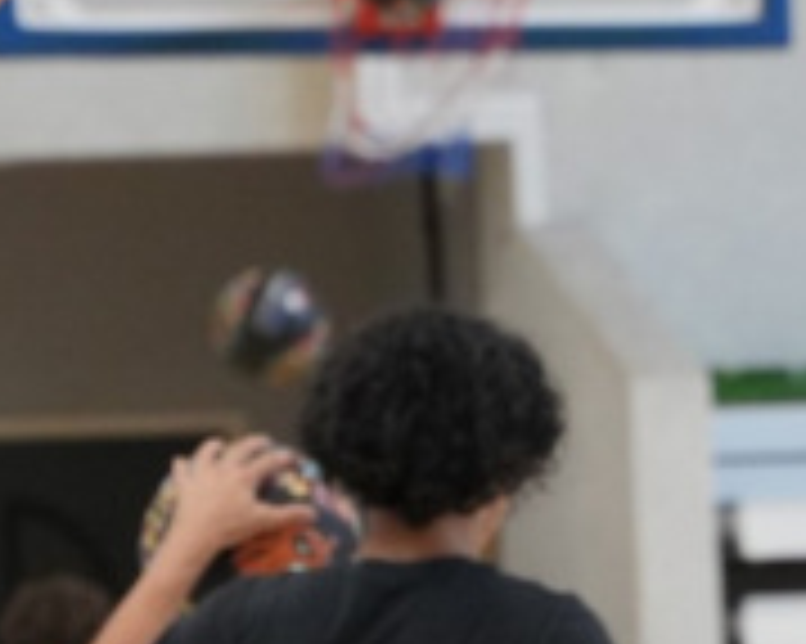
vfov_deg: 3.3
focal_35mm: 472
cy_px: 579
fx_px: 11256
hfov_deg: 4.1
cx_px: 324
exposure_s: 1/640
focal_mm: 75
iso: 1600
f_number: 4
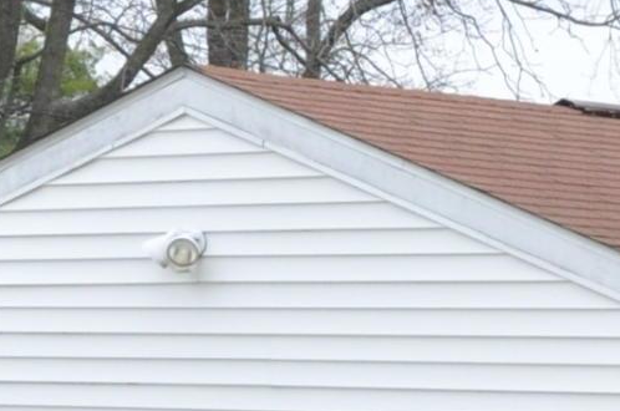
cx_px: 625
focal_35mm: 217
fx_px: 3730
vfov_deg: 6.2
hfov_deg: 9.4
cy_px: 702
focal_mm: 24
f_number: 8
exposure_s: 1/500
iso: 1000
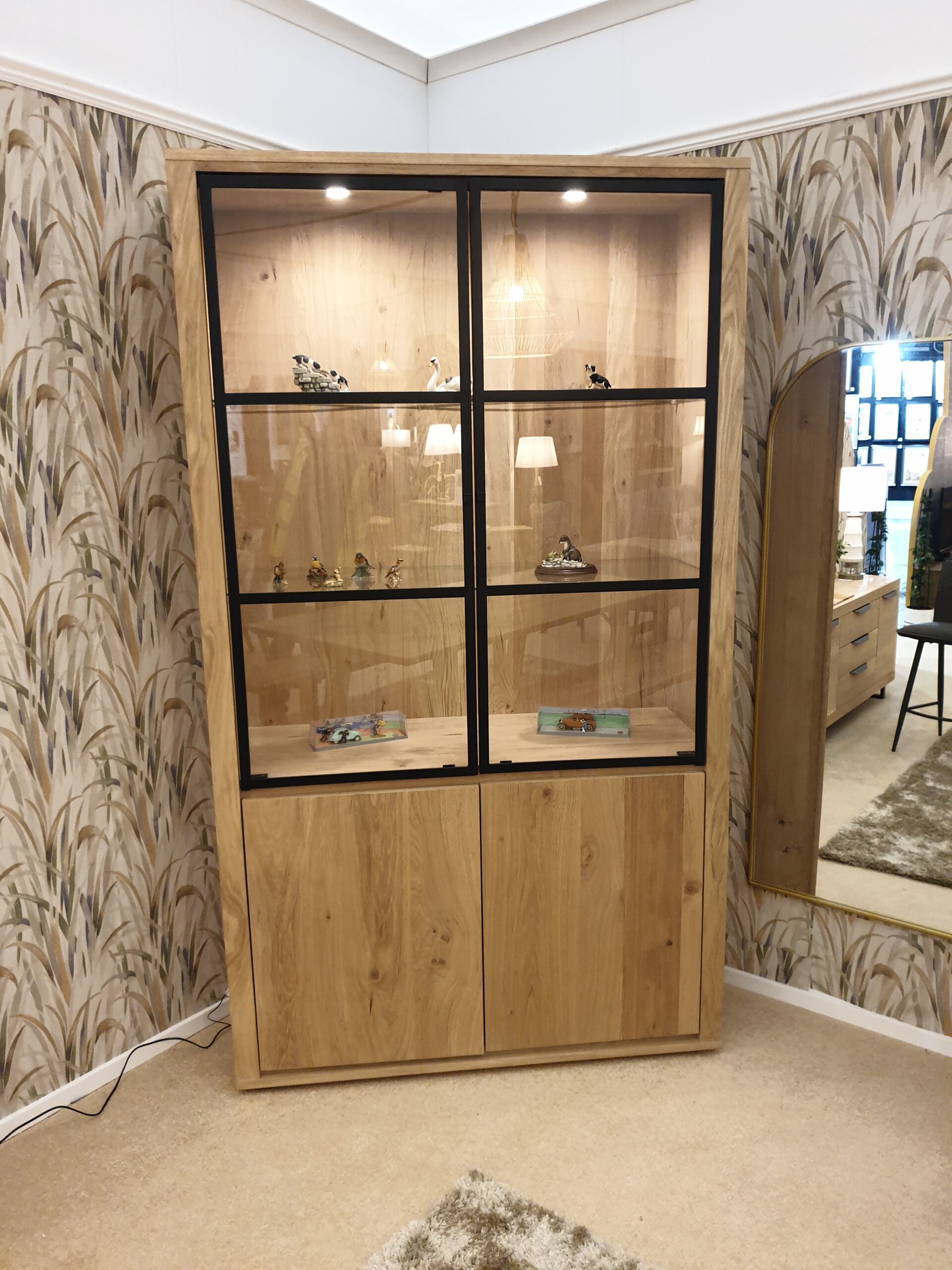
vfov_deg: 67.3
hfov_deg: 53.1
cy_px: 635
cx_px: 476
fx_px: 953
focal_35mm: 26
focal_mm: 4.3
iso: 320
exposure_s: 1/50
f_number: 1.5
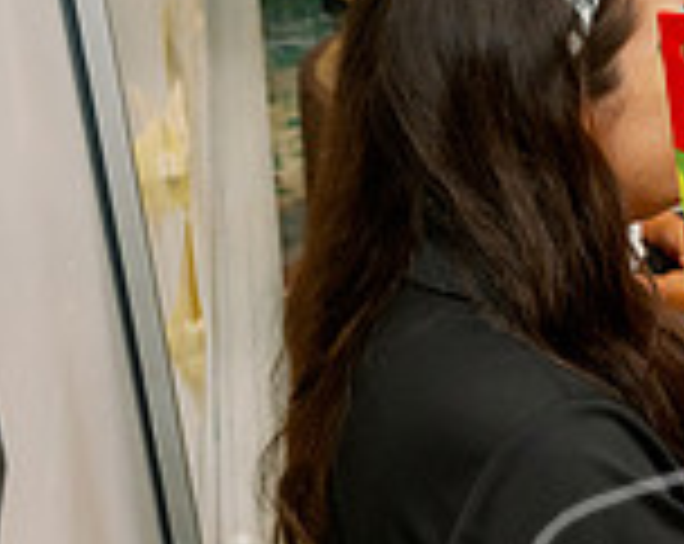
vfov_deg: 14.7
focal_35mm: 104
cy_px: 124
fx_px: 2101
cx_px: 976
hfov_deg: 17.0
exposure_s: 1/200
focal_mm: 29
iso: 1250
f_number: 4.5
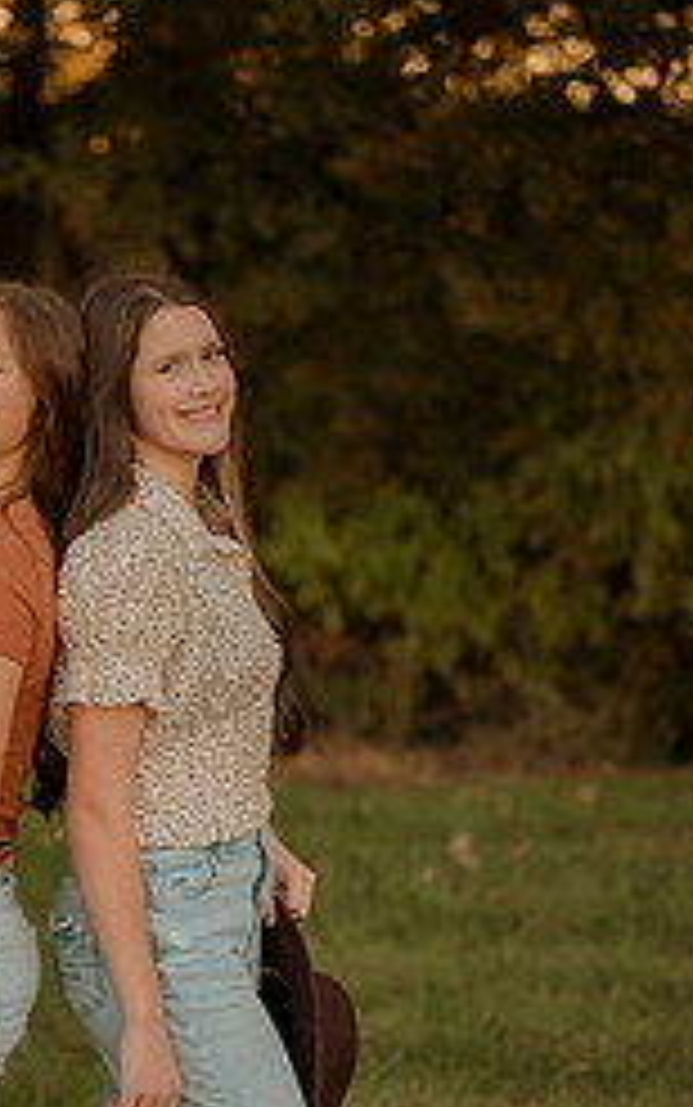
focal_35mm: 93
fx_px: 2807
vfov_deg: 22.3
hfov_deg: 14.0
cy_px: 657
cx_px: 137
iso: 250
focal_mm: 50
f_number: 2
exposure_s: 1/400
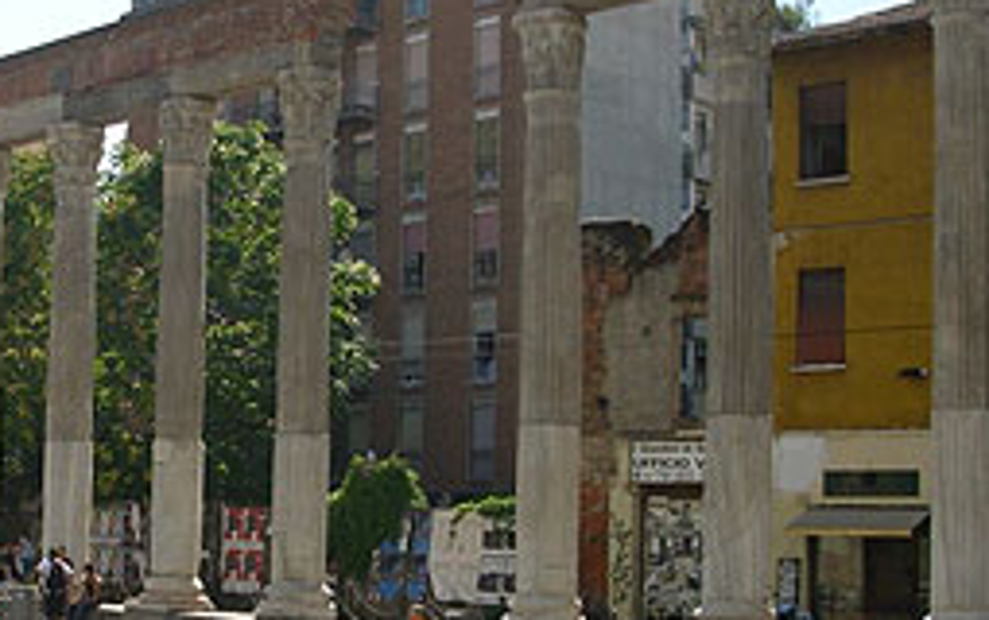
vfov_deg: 18.3
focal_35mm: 71
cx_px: 167
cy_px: 422
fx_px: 1916
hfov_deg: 28.2
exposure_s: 1/790
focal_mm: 6.3
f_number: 2.9
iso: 50
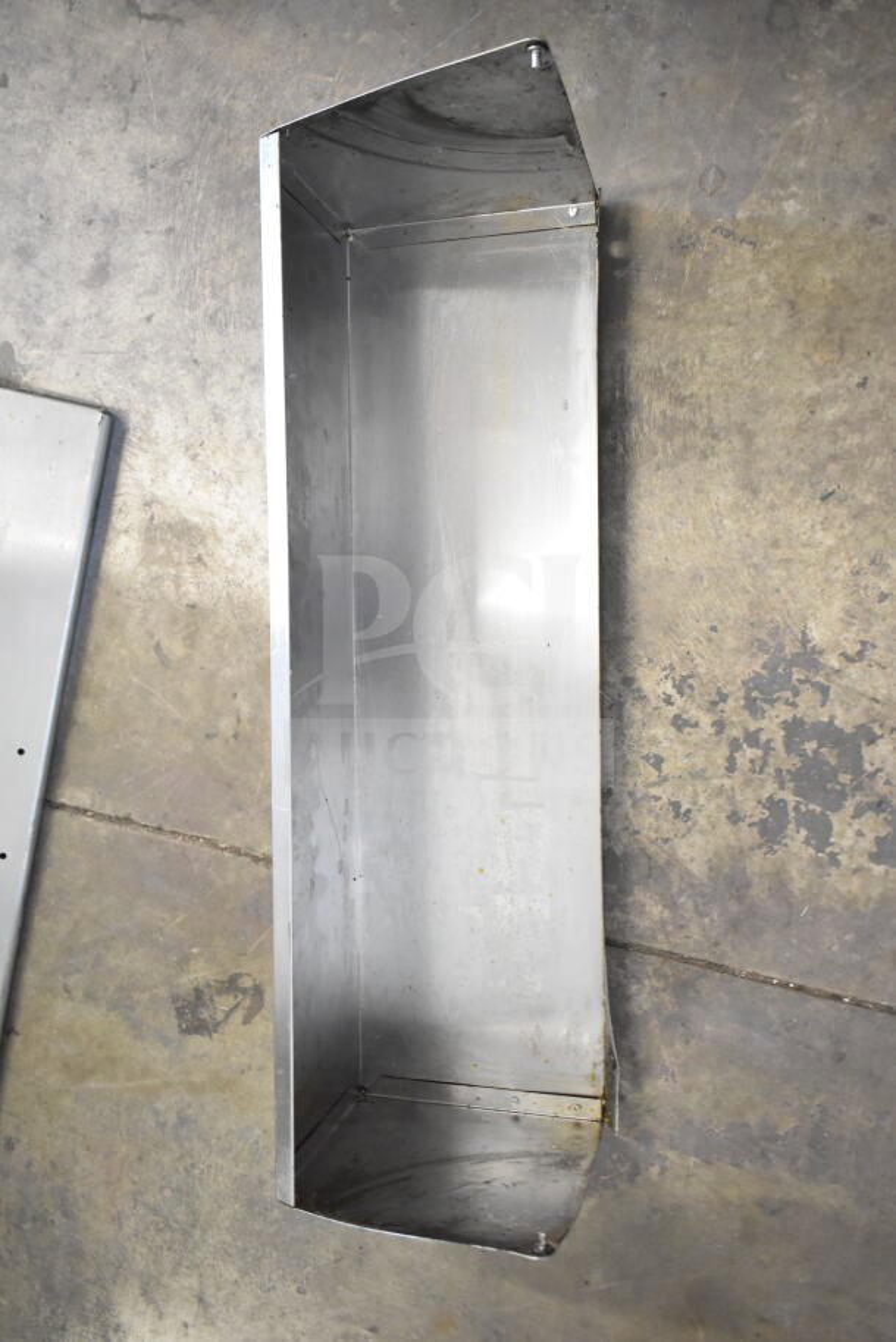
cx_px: 448
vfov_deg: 61.9
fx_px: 1119
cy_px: 671
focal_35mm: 30
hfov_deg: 43.6
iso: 2800
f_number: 3.5
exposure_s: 1/30
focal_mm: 20
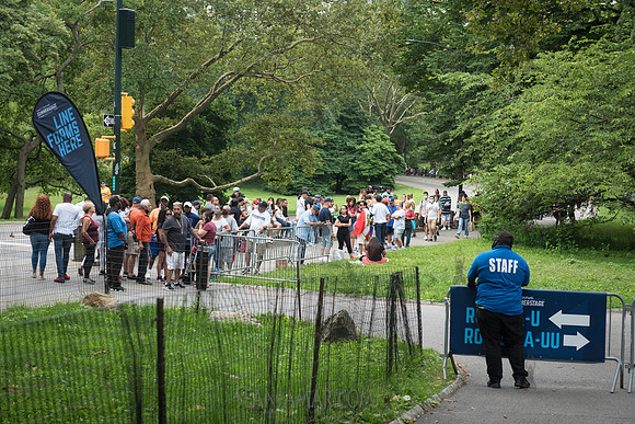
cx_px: 318
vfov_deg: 21.9
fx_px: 1094
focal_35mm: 62
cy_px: 212
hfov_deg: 32.4
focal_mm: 62
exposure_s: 1/80
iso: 250
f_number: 4.5
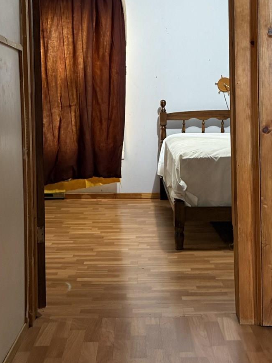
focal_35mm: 63
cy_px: 115
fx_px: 660
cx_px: 134
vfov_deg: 30.5
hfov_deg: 23.3
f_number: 1.78
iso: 400
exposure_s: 1/60
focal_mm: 6.76
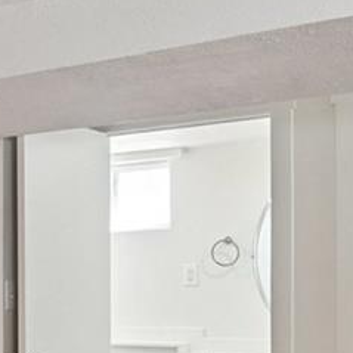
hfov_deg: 16.9
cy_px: 322
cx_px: -211
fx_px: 1050
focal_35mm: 91
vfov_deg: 18.7
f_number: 10
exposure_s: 1/6
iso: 400
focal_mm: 16
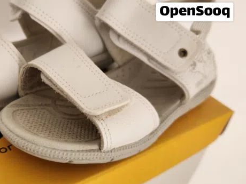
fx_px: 227
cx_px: 75
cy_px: 98
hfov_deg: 55.2
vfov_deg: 44.1
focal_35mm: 32
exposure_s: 1/100
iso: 160
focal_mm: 5.4
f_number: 1.8
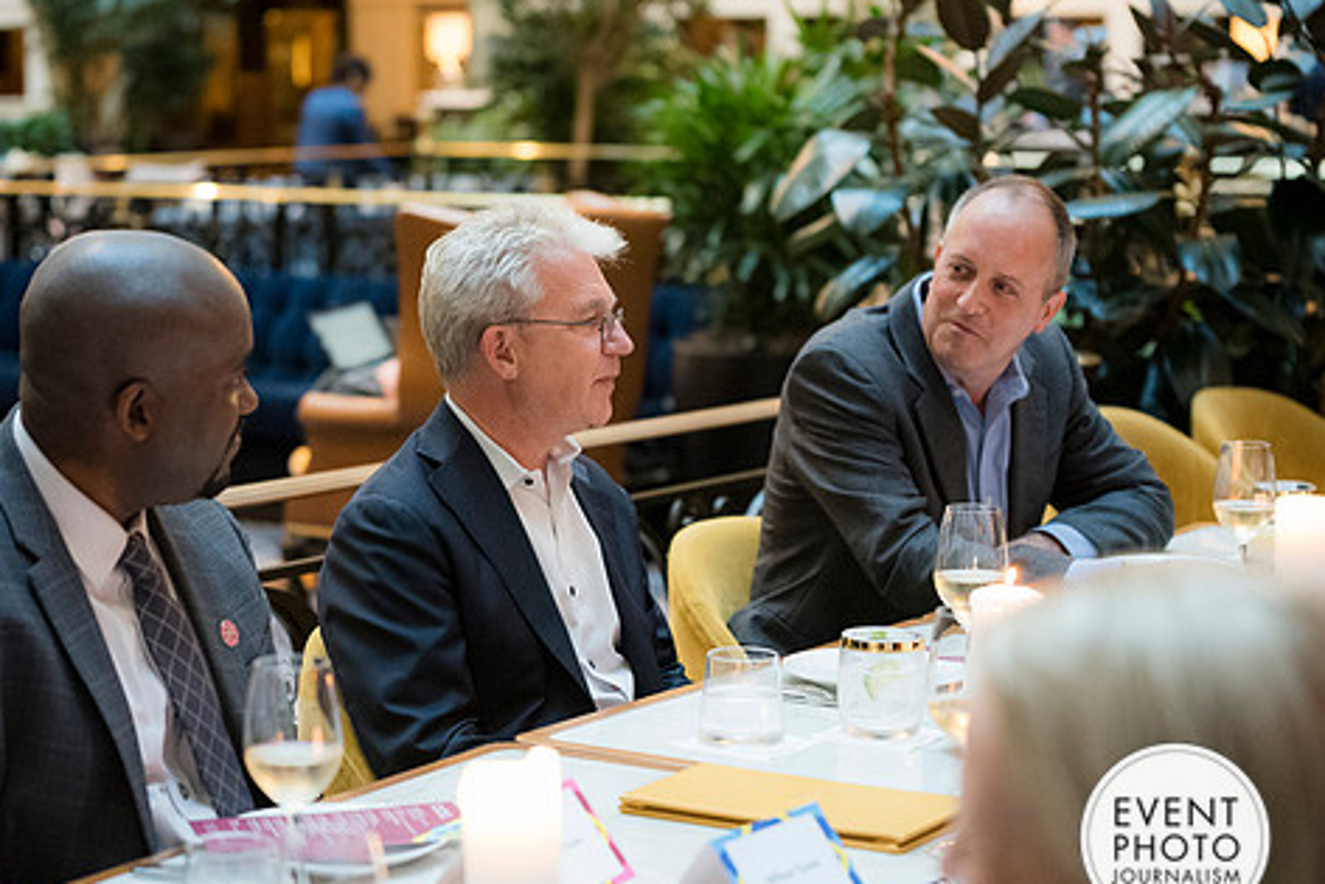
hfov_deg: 23.6
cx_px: 550
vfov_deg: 15.9
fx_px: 3166
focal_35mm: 86
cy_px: 481
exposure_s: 1/125
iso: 6400
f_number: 2.8
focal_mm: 70
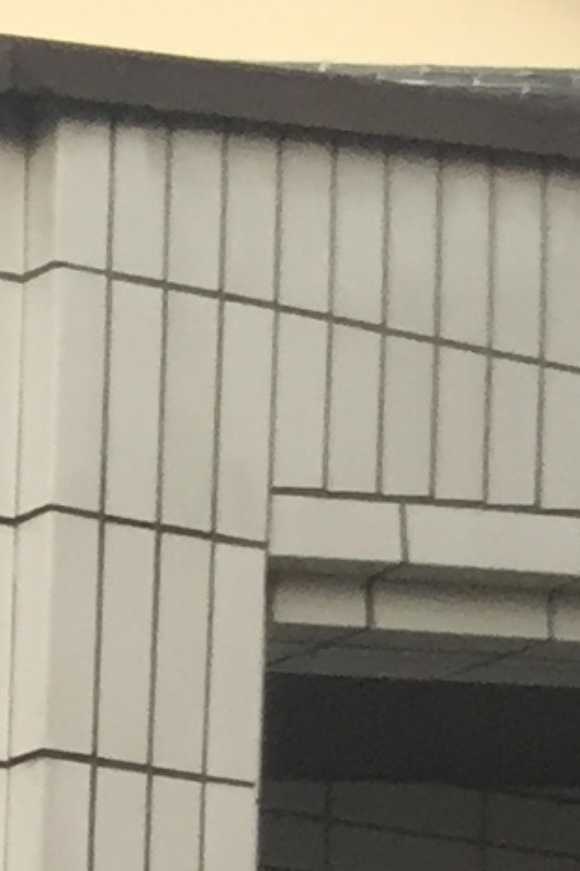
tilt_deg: +2.0
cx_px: -1511
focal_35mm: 211
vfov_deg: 8.9
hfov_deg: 5.8
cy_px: 2059
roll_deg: -1.7
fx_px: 5103
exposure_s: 1/40
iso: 32
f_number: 2.2
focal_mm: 4.15
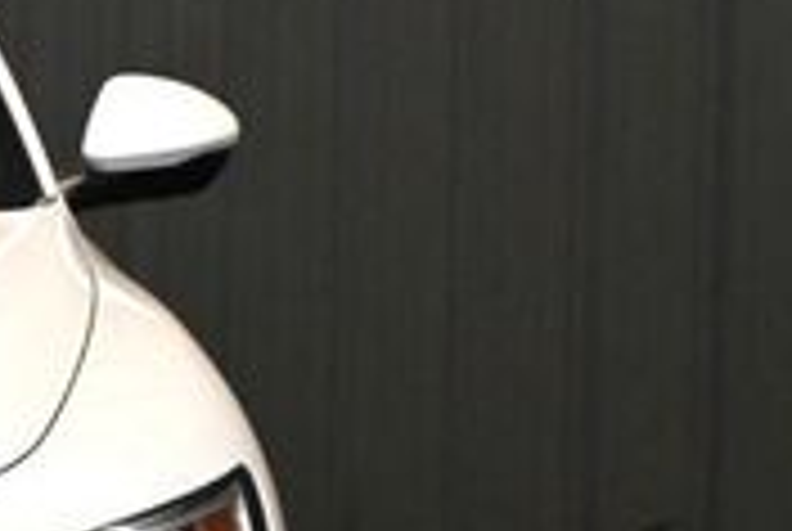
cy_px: 502
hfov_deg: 11.0
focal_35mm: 178
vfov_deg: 7.7
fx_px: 3917
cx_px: -495
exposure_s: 1/125
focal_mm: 32.5
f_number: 5
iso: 2200
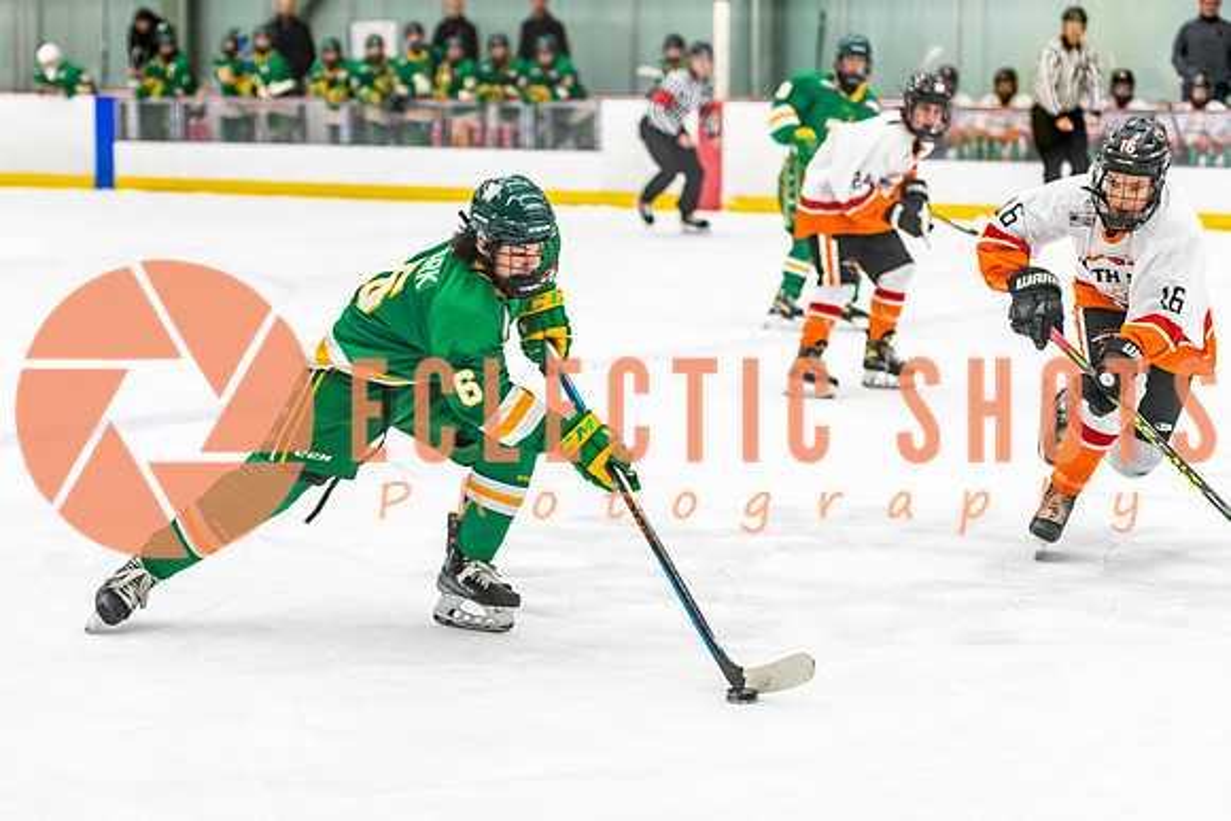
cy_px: 459
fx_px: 3361
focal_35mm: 98
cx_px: 425
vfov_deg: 13.9
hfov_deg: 20.7
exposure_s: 1/640
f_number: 2.8
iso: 1250
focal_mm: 75
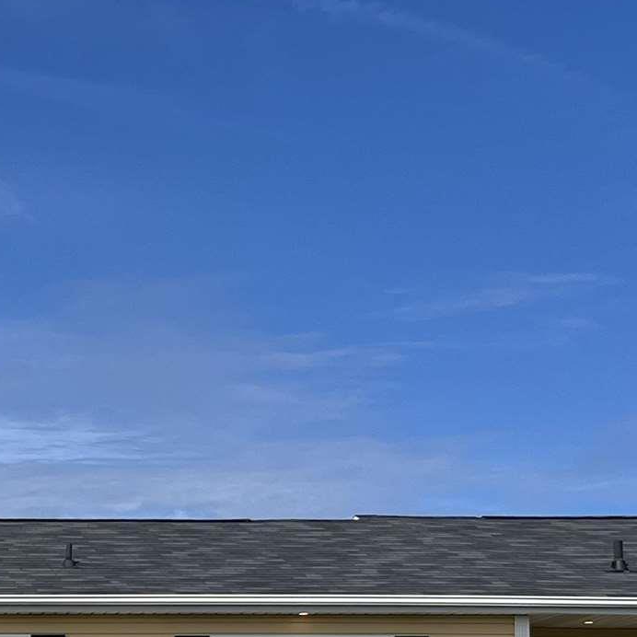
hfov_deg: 15.9
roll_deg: -0.3
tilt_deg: -0.4
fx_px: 2124
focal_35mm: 102
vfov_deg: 16.1
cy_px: 832
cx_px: -261
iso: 50
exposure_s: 1/6494
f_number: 1.6
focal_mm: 5.1
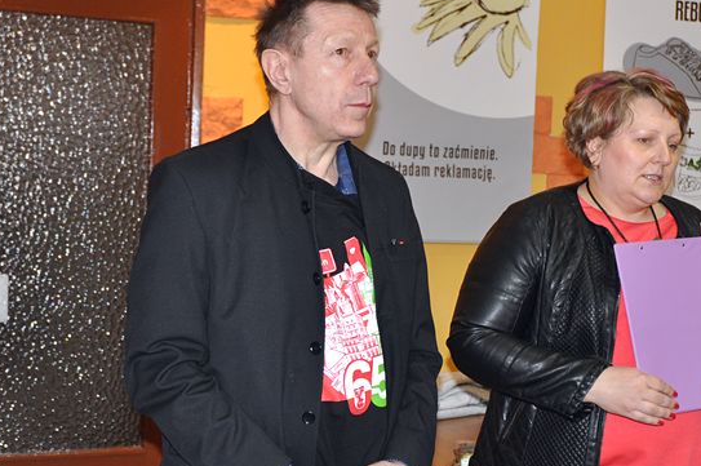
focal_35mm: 73
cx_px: 452
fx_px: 1416
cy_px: 261
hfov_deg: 27.7
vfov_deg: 18.7
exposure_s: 1/60
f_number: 4
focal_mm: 31
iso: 640
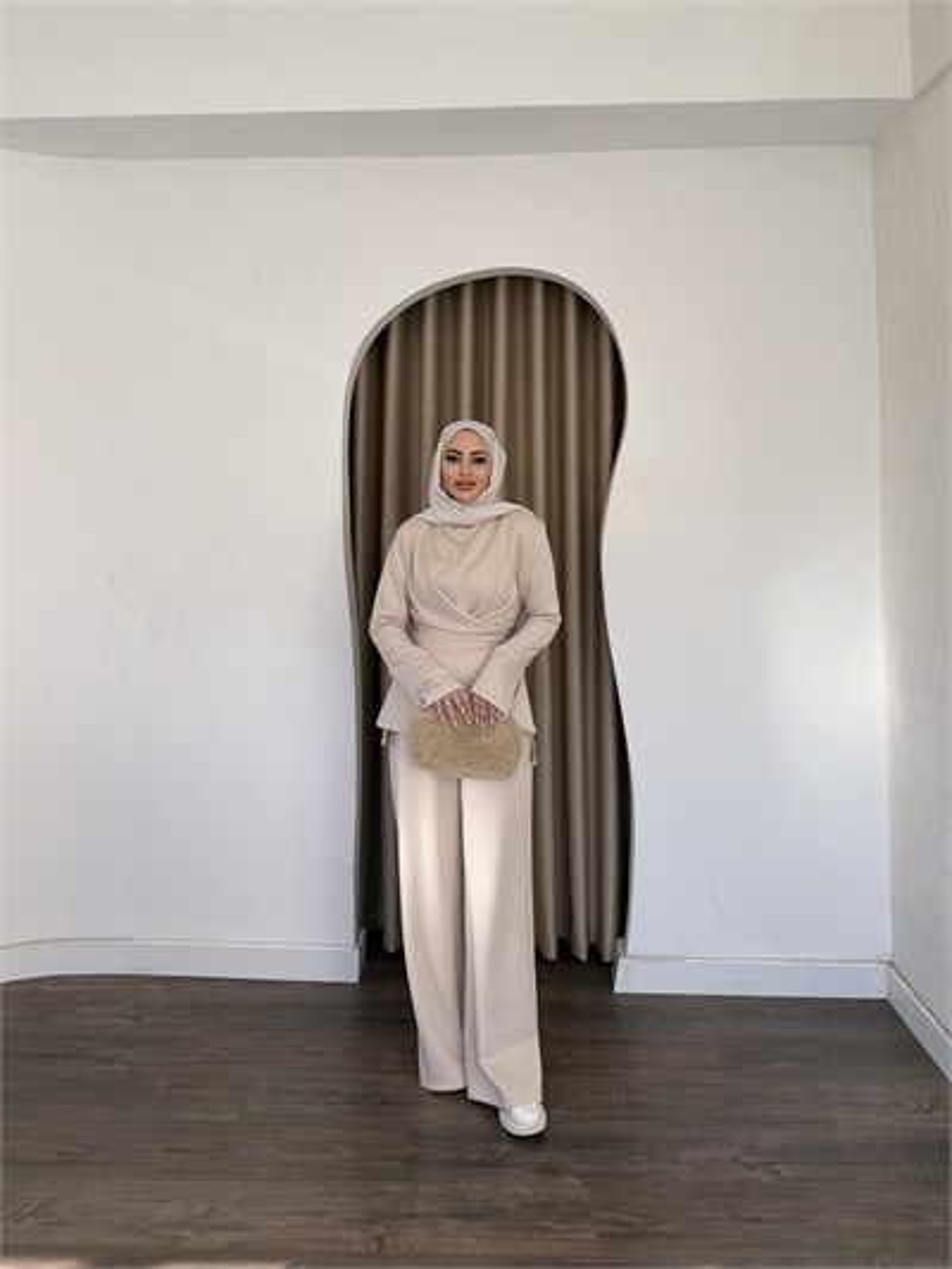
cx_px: 476
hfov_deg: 56.8
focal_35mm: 24
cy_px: 634
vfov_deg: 71.6
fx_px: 880
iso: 320
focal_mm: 6.76
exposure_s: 1/2169
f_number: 1.78
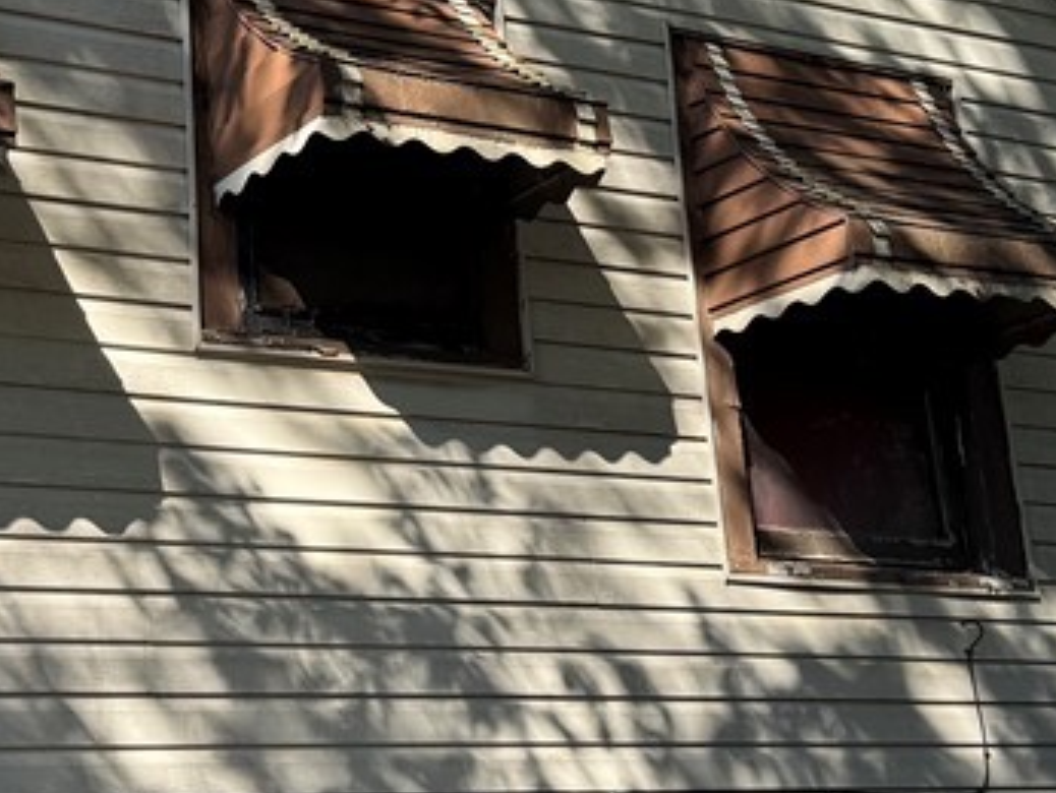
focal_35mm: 71
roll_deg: +3.2
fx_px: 2167
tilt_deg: +16.6
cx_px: 314
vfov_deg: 20.7
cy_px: 274
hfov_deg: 27.1
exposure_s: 1/1770
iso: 100
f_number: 1.78
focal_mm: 6.76
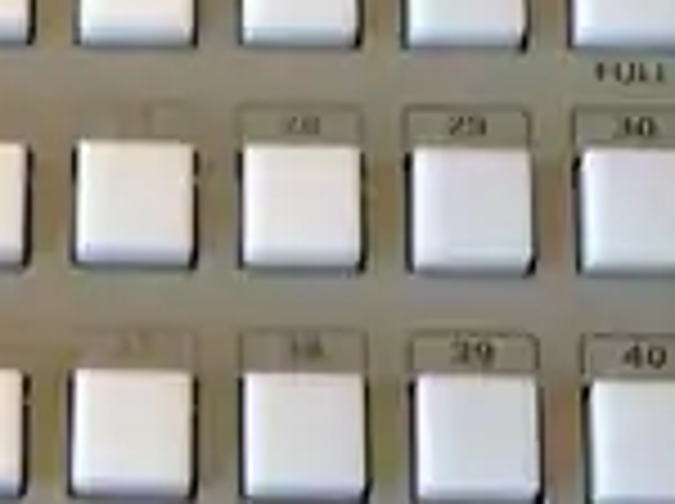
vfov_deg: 6.4
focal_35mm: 233
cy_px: 86
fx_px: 4536
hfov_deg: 8.4
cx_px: -144
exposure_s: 1/40
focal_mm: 4.28
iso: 64
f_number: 2.4
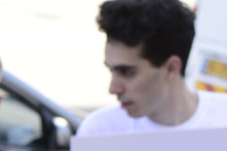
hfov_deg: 7.6
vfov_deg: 5.5
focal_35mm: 243
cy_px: 326
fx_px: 1532
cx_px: -398
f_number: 3.5
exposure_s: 1/250
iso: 200
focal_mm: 35
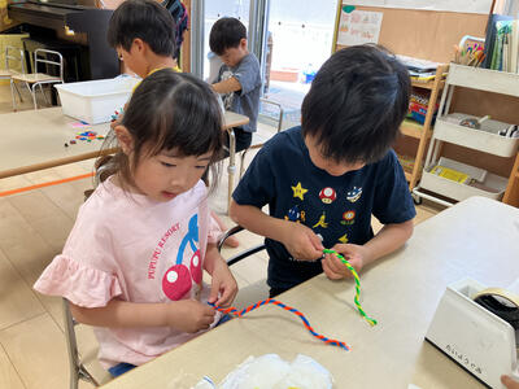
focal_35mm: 28
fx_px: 420
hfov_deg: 63.4
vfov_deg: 49.7
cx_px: 260
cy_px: 194
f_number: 1.8
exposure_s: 1/121
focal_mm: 3.99
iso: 80
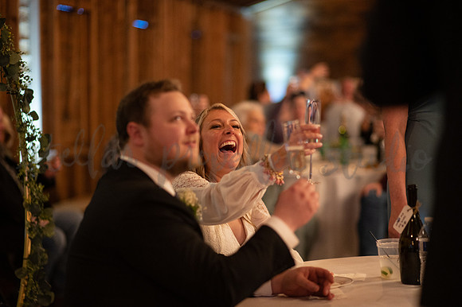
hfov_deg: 23.9
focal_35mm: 85
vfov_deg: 16.1
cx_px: 231
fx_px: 1090
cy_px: 154
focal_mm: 85
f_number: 1.4
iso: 2500
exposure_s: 1/200
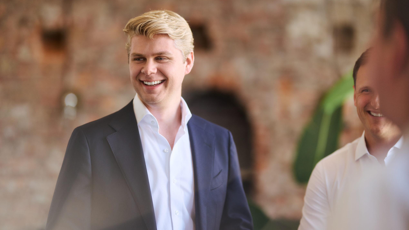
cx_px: 204
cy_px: 115
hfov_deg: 23.7
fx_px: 976
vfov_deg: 13.4
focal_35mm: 90
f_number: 1.2
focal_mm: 85
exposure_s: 1/640
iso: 500
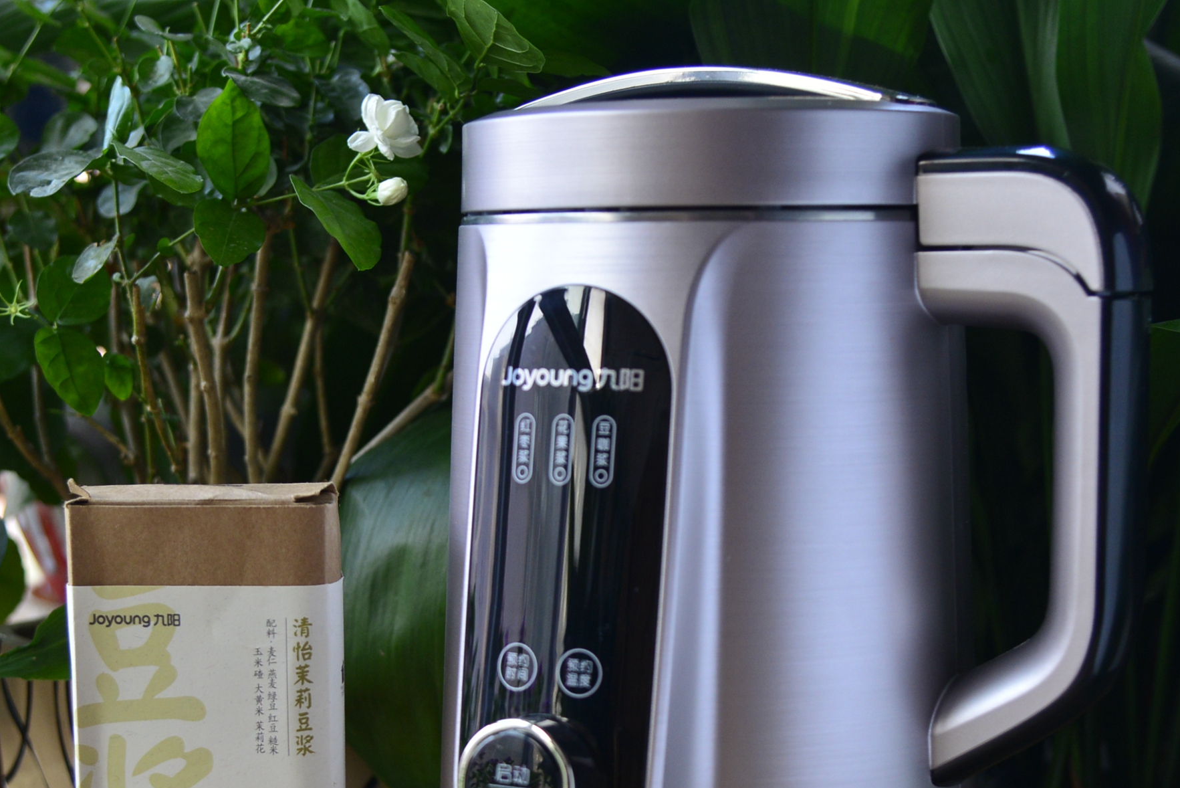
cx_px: 446
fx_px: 2229
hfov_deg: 29.5
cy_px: 504
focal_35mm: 68
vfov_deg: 20.0
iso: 1000
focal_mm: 40
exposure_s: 1/100
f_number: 4
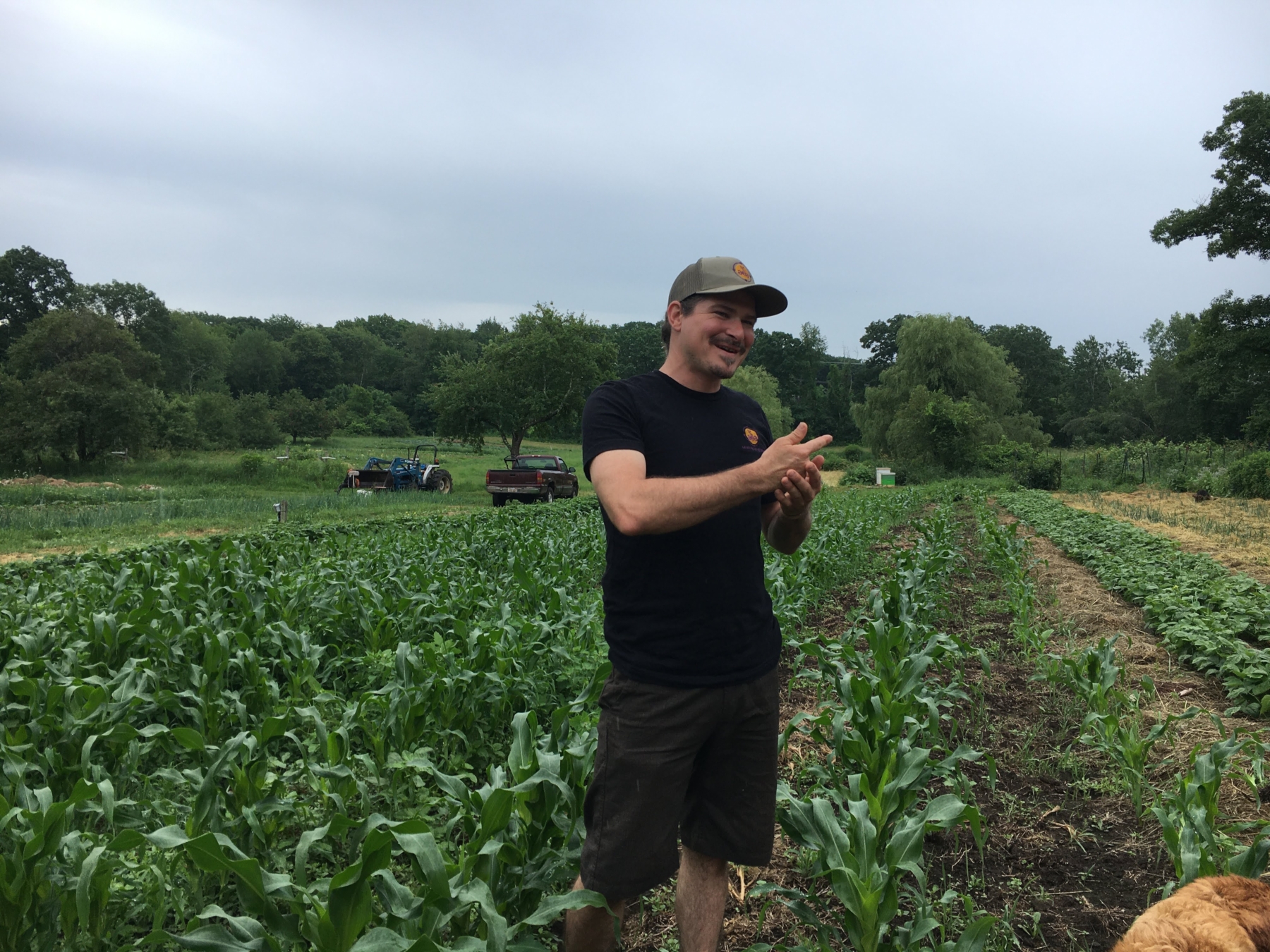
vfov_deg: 48.2
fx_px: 1064
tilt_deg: -3.0
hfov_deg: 61.7
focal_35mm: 29
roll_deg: -0.5
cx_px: 635
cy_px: 476
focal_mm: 4.15
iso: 25
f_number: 2.2
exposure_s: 1/519
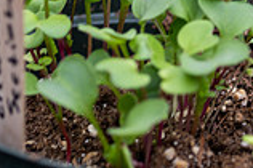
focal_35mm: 276
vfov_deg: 5.0
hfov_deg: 7.5
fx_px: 1938
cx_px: 57
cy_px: 22
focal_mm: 60
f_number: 3.2
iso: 50
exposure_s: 1/80
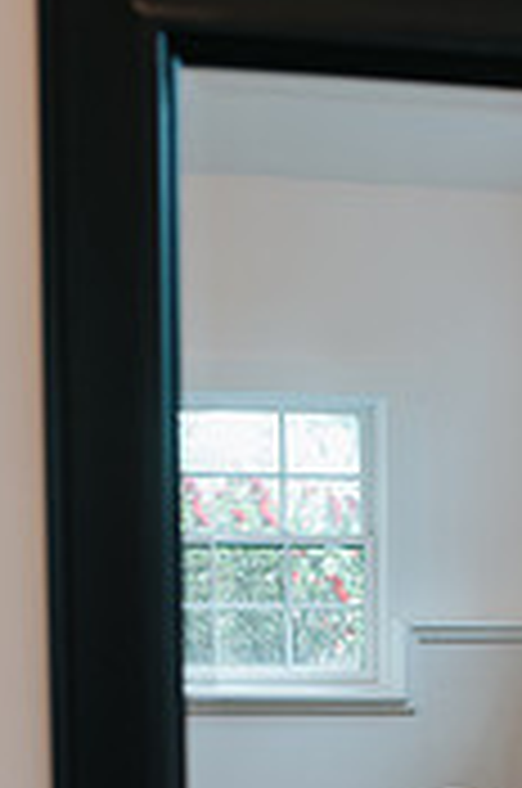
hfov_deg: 15.0
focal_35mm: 90
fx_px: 1965
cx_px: 475
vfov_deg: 21.5
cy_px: 865
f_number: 2.8
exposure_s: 1/160
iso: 500
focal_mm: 35
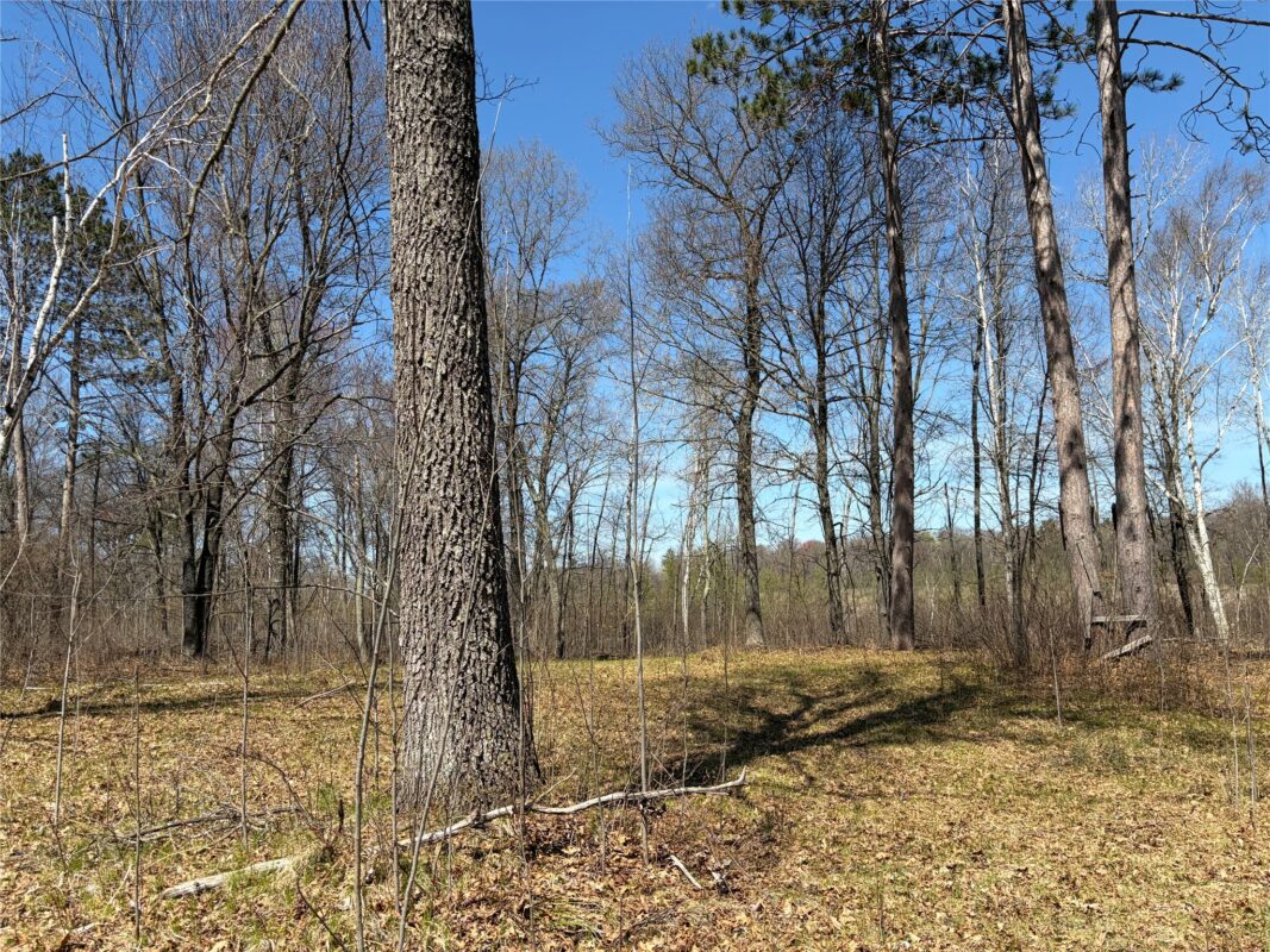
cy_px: 476
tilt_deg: +6.8
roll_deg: +2.6
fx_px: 954
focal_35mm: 26
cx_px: 635
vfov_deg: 53.1
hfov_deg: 67.3
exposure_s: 1/3448
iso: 64
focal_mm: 5.96
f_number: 1.6
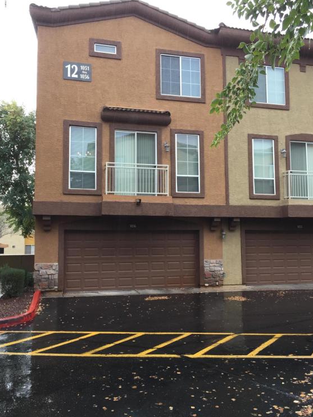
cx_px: 157
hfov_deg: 46.8
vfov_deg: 59.9
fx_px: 361
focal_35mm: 30
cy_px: 212
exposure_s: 1/50
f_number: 2.2
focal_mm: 4.15
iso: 32
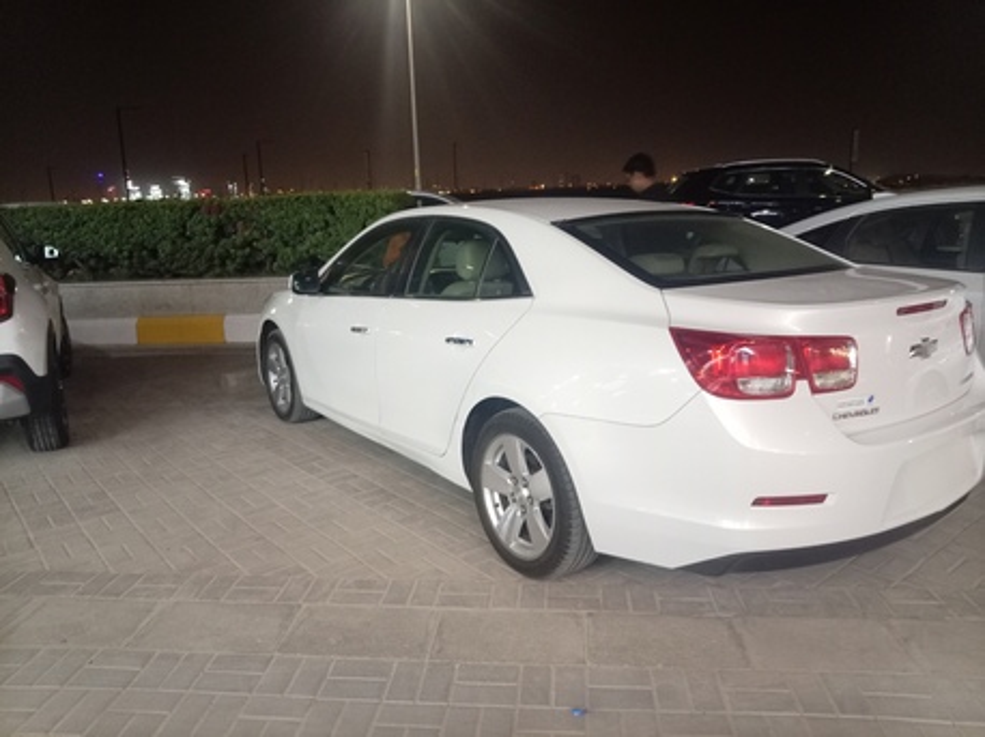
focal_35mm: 25
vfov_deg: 54.8
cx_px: 492
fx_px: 711
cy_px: 368
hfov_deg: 69.4
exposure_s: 1/20
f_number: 1.8
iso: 1008
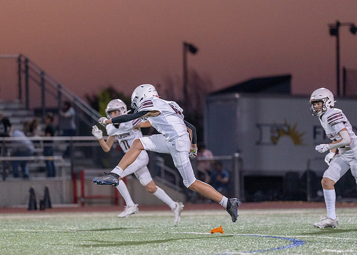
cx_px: 169
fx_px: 2815
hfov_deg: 7.3
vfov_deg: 5.2
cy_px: 150
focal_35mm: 278
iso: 1250
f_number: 2.8
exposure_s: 1/1000
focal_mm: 200
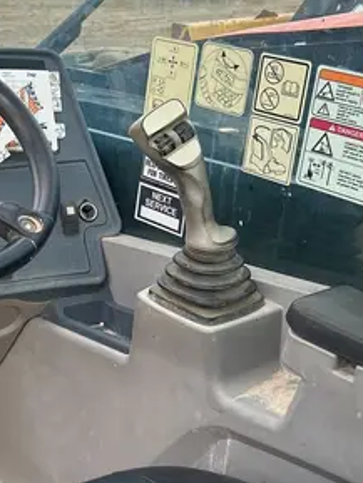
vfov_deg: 29.4
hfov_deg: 21.5
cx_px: -3
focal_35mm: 66
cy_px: 252
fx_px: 922
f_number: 1.5
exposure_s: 1/666
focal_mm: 5.7
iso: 50
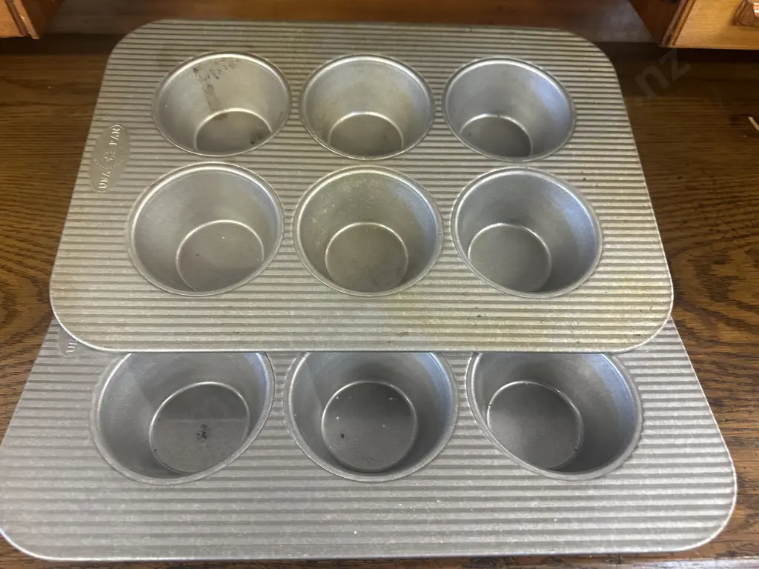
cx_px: 380
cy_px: 284
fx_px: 526
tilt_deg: -52.1
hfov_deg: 71.6
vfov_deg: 56.8
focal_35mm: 24
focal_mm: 6.86
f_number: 1.78
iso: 320
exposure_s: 1/50
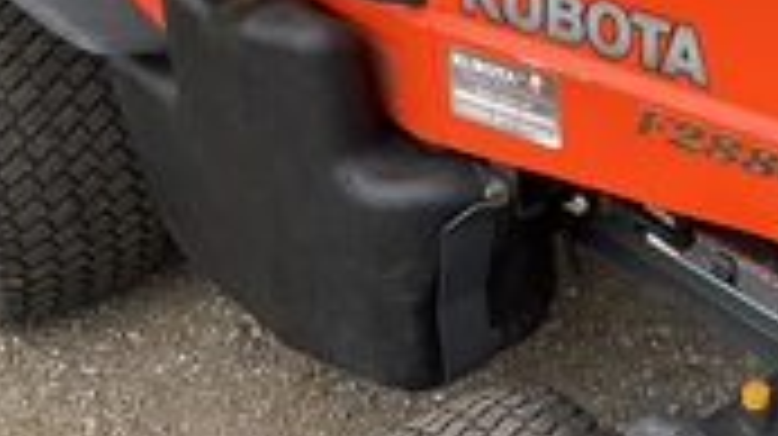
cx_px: 778
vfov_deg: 16.4
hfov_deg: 27.3
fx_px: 1505
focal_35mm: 73
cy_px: 85
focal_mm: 3
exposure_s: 1/691
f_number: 1.8
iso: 25
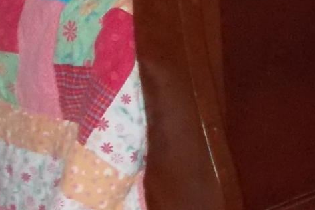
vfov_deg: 7.8
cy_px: -145
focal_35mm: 172
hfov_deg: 11.3
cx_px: 532
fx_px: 1504
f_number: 3.2
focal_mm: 4.6
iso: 320
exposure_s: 1/25
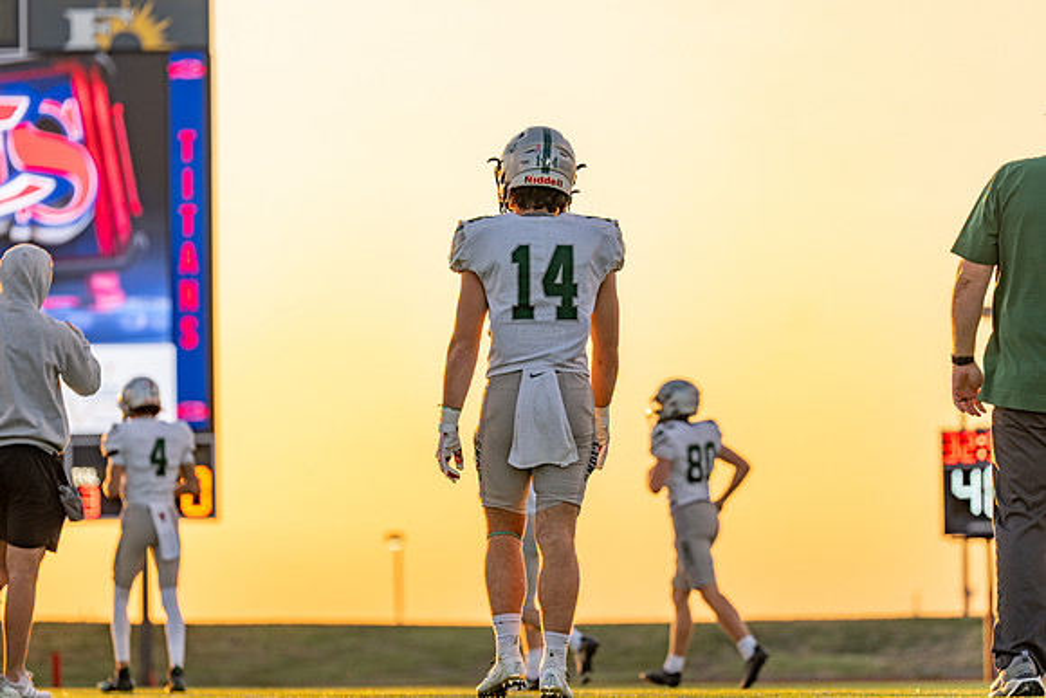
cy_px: 349
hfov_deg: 11.3
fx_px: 5264
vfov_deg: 7.6
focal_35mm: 181
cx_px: 523
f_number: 3.5
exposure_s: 1/400
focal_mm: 173
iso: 100
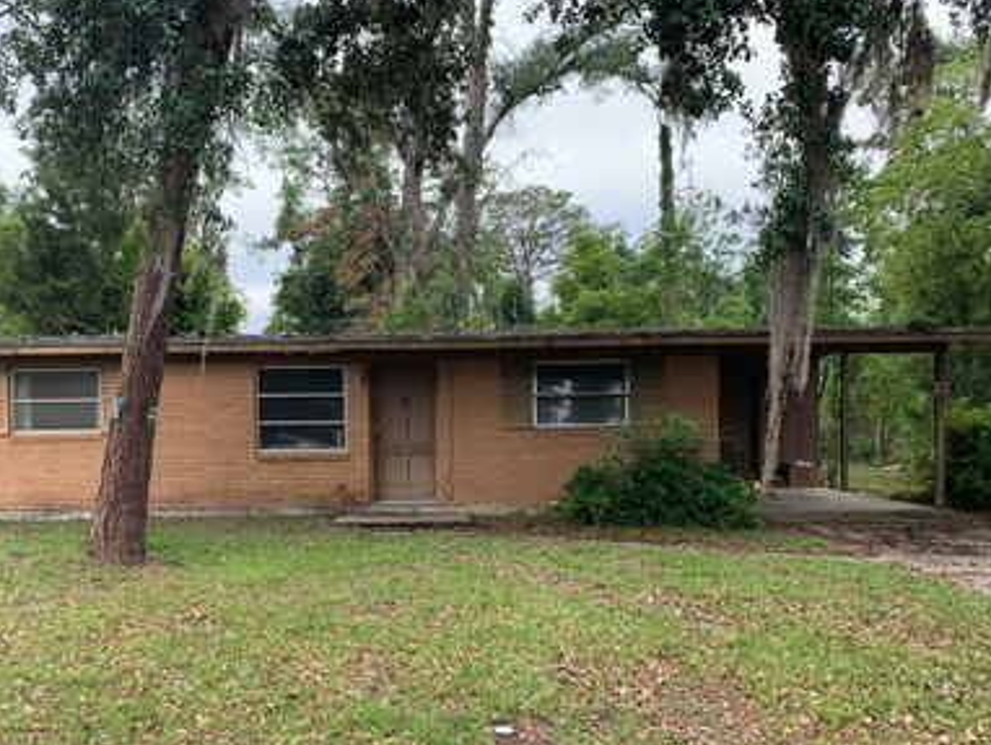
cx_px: 397
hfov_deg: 53.6
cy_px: 469
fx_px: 974
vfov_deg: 41.5
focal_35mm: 34
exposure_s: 1/692
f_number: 1.8
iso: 25
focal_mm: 4.25
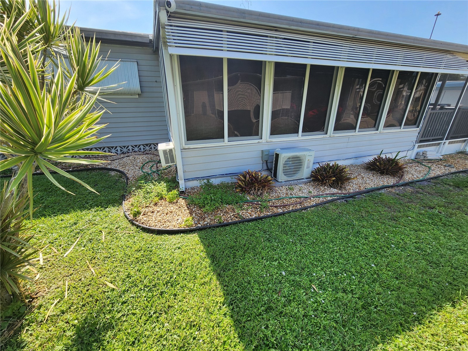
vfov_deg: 89.9
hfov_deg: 106.2
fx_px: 176
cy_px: 176
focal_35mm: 13
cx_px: 234
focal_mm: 2.2
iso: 50
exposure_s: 1/866
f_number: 2.2
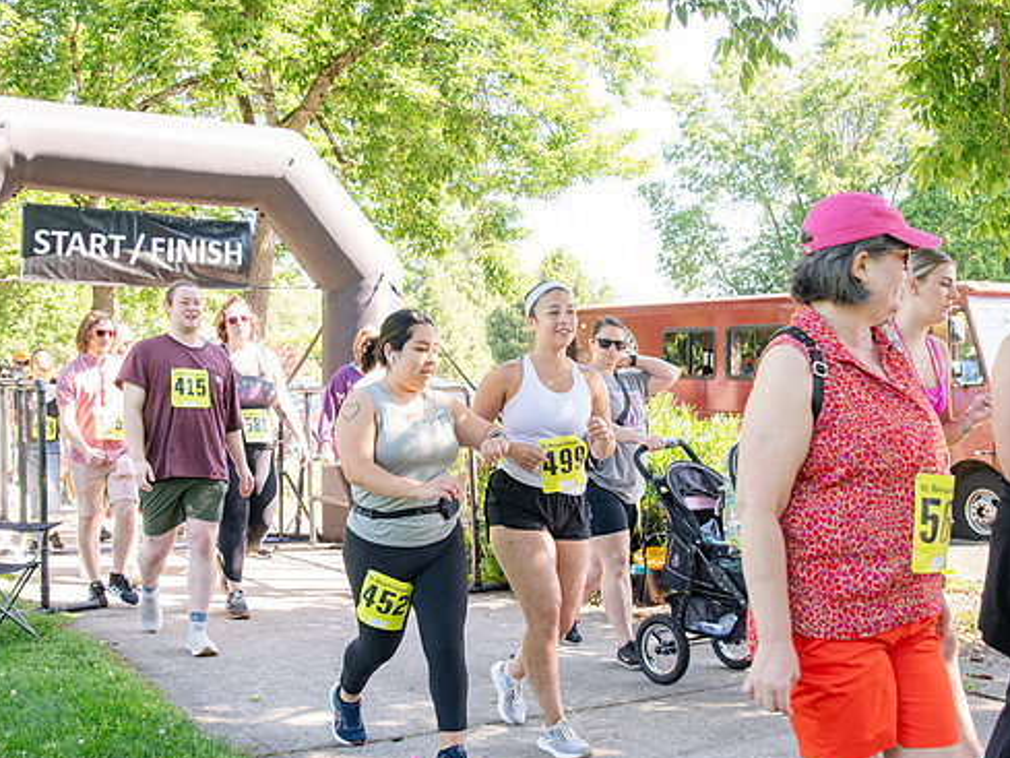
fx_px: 1197
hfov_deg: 45.7
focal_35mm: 41
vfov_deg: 35.2
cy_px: 378
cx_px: 444
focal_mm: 24
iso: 500
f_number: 3.5
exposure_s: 1/400
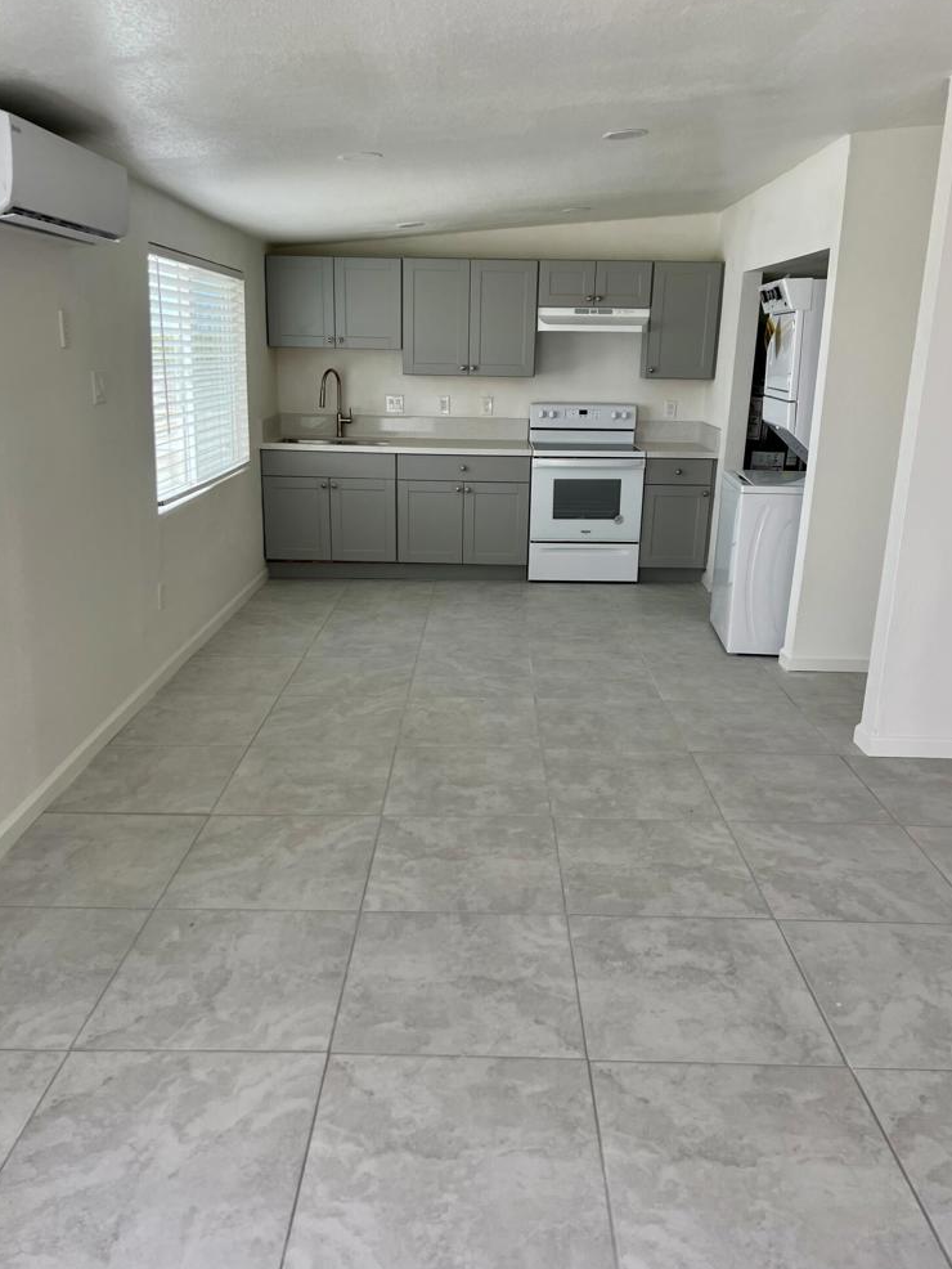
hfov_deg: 51.4
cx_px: 488
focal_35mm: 27
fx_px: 990
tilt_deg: -16.5
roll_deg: -1.6
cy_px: 622
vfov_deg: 65.3
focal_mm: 5.7
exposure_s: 1/165
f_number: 1.5
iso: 64
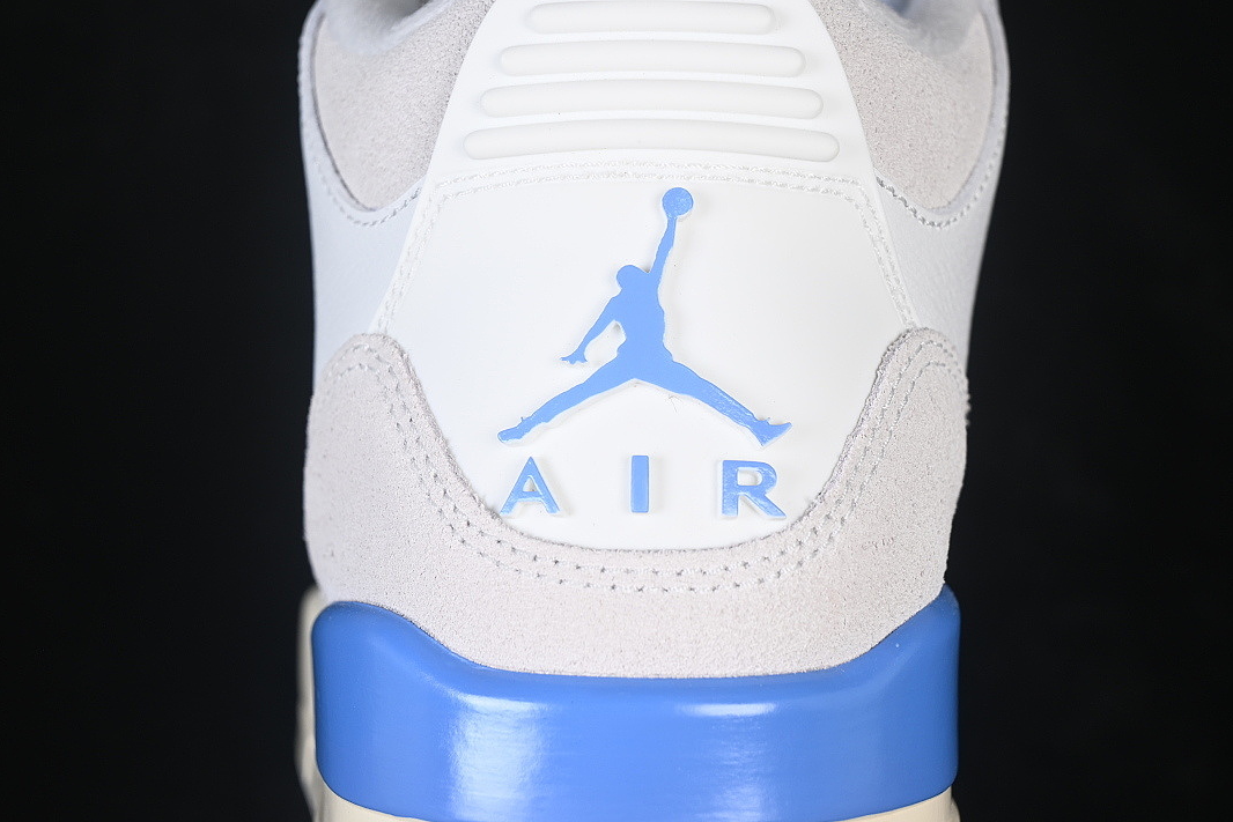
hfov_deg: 26.6
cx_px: 622
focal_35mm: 76
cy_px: 415
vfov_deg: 18.0
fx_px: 2603
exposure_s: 1/80
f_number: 7.1
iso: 160
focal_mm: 50
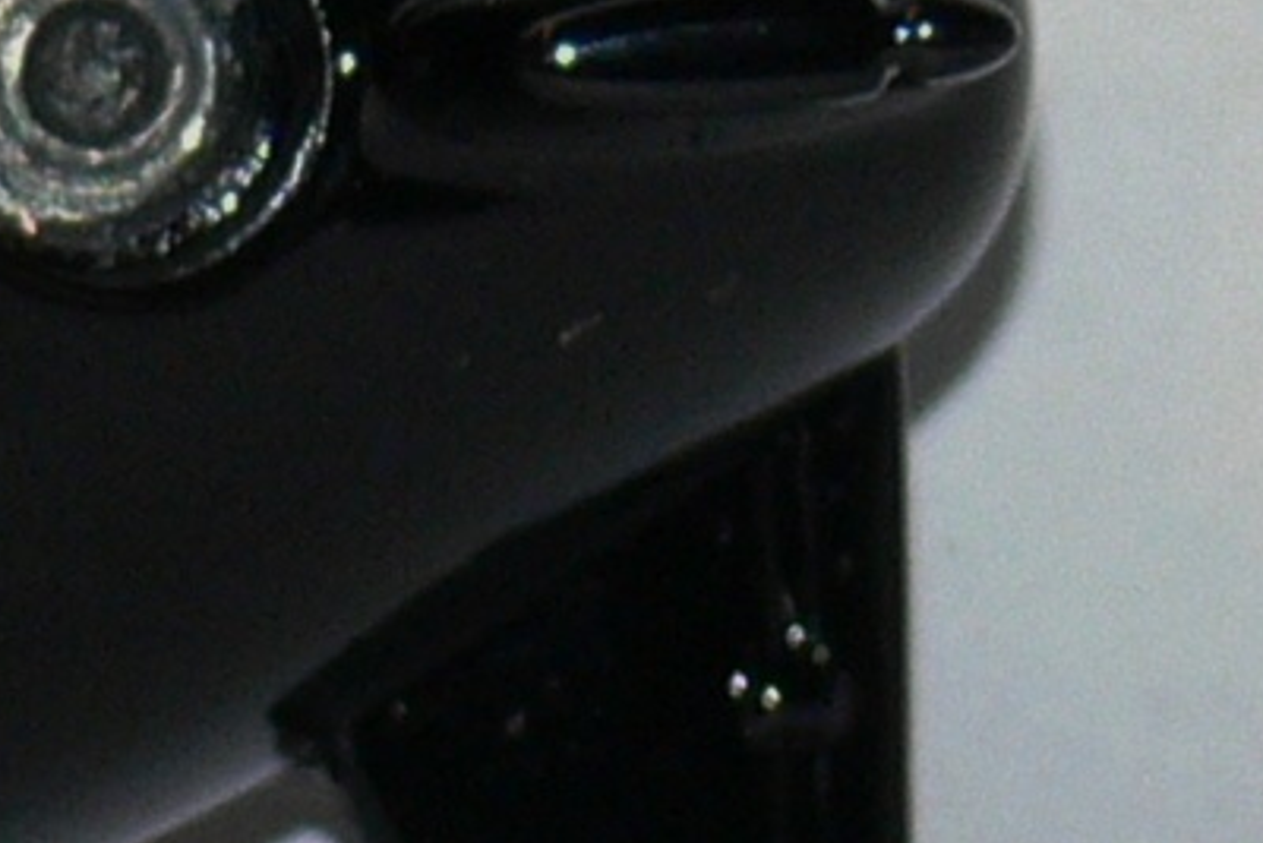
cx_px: -1111
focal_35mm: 1108
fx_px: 38884
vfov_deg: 1.2
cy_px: 240
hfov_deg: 1.9
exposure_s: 1/30
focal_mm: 27.7
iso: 100
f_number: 3.6
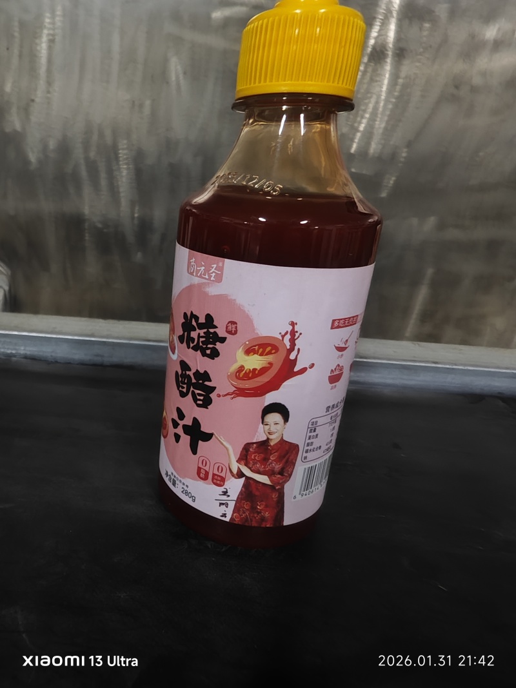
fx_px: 457
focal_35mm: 23
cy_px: 344
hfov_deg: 58.9
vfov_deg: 73.9
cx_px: 258
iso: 640
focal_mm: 2.03
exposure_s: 1/16.7
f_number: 1.8
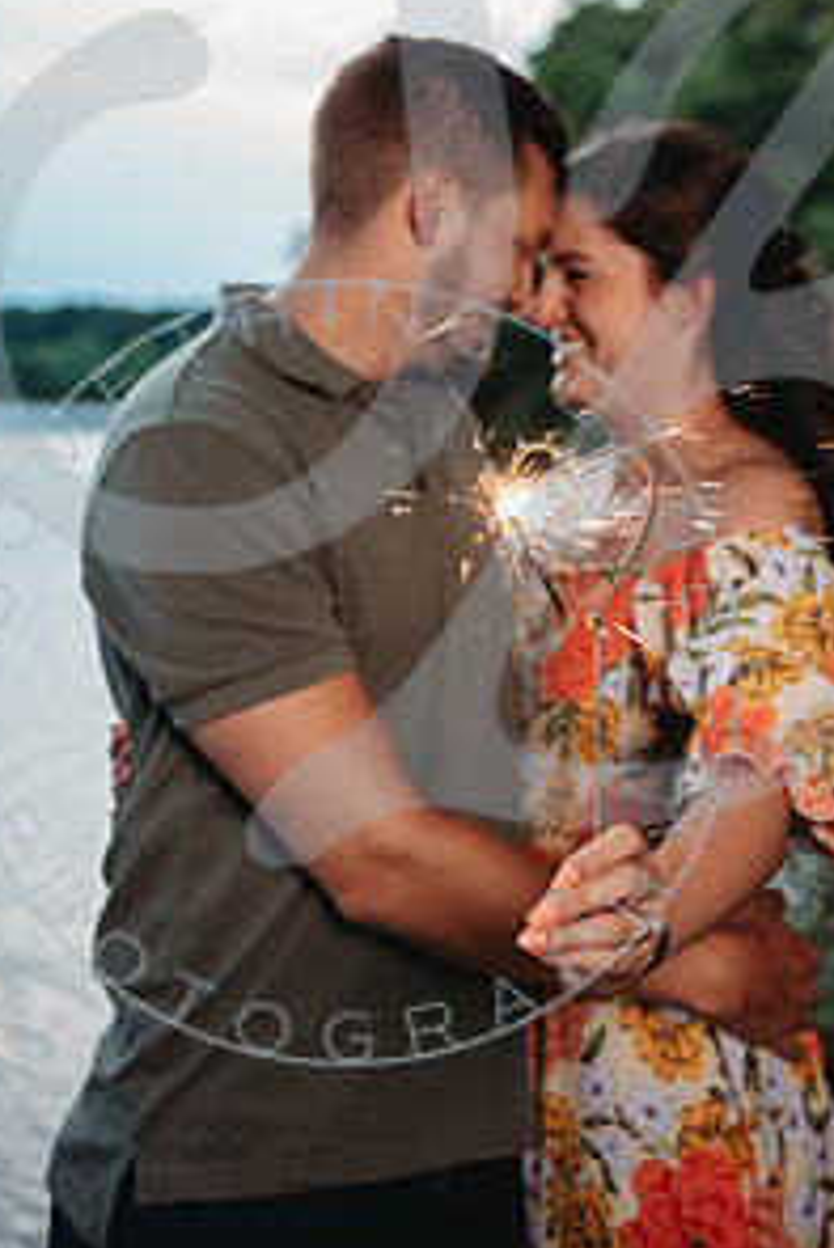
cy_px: 351
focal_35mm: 58
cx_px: 538
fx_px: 2013
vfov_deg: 33.9
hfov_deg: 23.3
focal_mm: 38
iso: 400
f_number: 2.8
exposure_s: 1/160
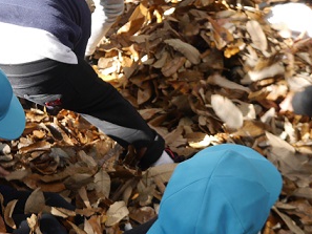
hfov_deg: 25.0
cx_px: 126
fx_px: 703
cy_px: 144
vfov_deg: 18.9
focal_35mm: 78
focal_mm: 18
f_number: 4
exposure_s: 1/125
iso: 320
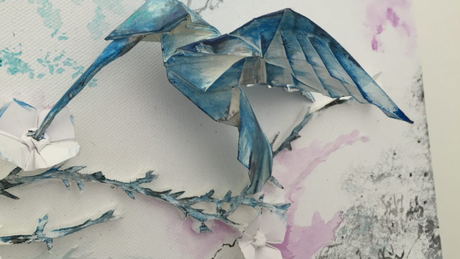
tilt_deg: +5.8
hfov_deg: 61.0
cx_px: 229
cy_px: 93
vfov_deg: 36.4
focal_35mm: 32
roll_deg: +1.4
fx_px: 390
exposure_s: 1/33
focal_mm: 4.15
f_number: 2.2
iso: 80
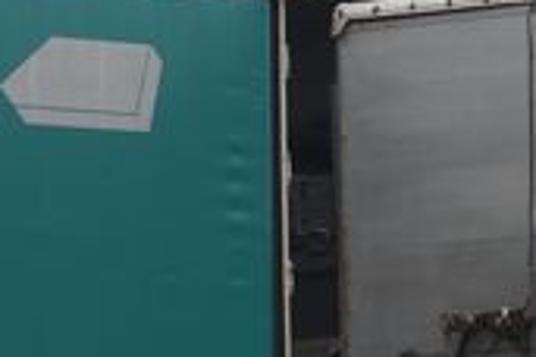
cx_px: -251
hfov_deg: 5.8
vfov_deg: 3.9
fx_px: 5226
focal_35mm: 351
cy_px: 241
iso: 100
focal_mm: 50
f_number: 6.3
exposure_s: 1/320
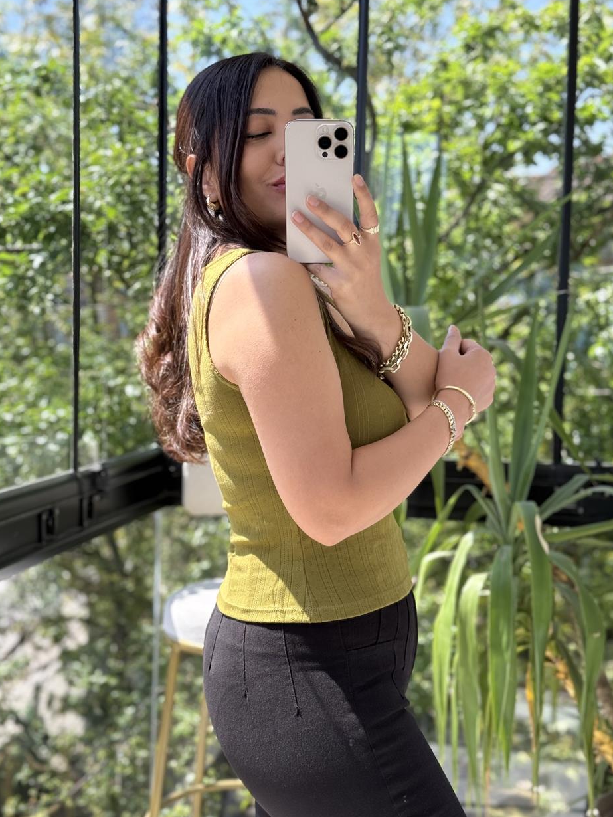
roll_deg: -0.3
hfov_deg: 28.0
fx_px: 1227
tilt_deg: -19.7
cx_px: 293
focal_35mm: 52
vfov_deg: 36.8
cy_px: 423
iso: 80
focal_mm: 6.76
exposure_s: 1/450
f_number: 1.78
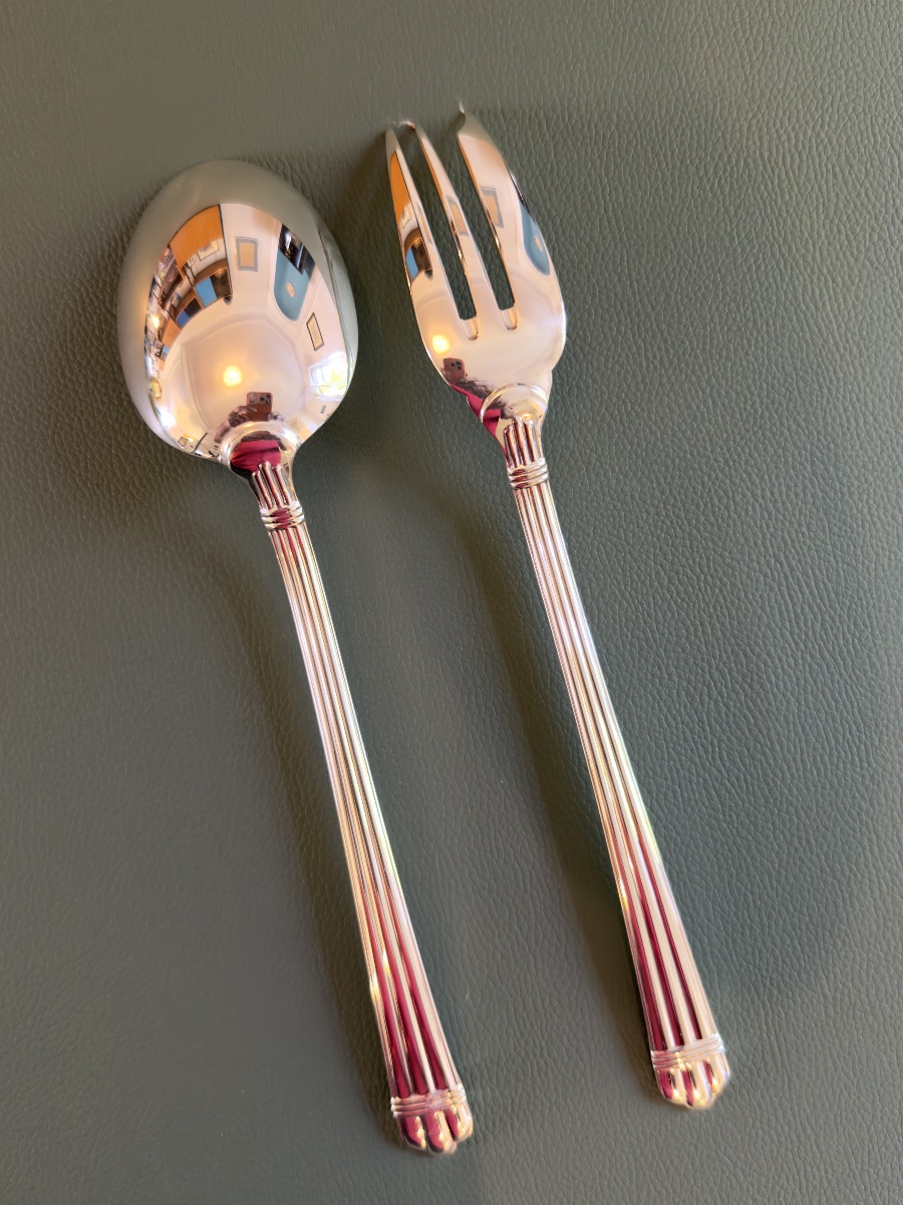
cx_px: 452
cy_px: 602
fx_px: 1009
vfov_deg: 61.7
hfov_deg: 48.2
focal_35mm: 29
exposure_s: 1/40
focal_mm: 6.76
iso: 400
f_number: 1.78
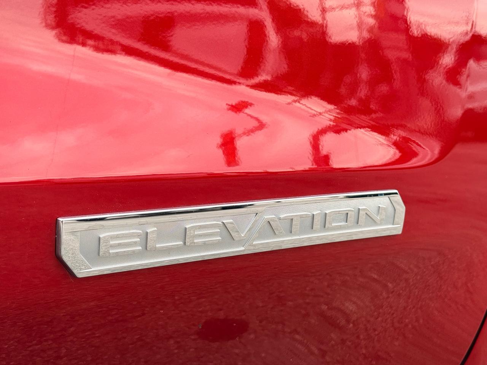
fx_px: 675
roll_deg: +0.1
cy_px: 182
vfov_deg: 30.3
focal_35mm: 48
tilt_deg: -7.7
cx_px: 244
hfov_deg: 39.7
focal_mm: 6.76
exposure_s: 1/469
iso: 64
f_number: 1.78
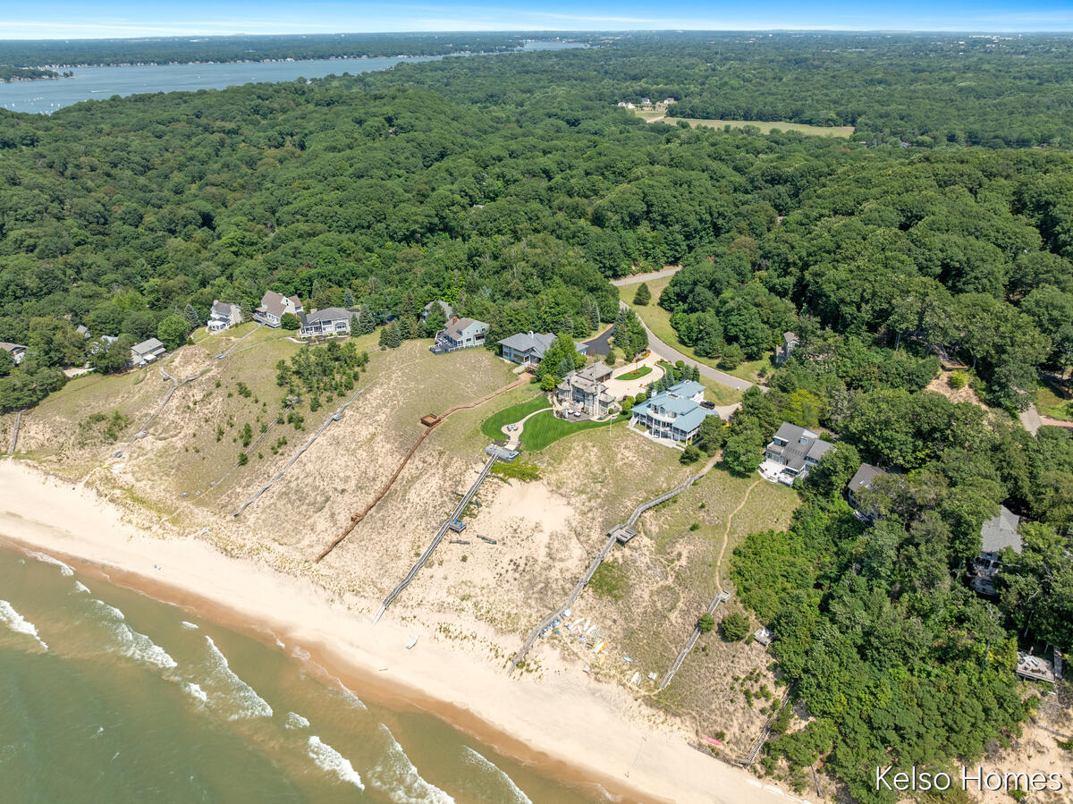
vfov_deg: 56.8
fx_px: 744
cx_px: 536
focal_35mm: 24
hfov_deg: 71.6
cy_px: 402
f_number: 2.8
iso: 140
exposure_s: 1/1250
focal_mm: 12.29
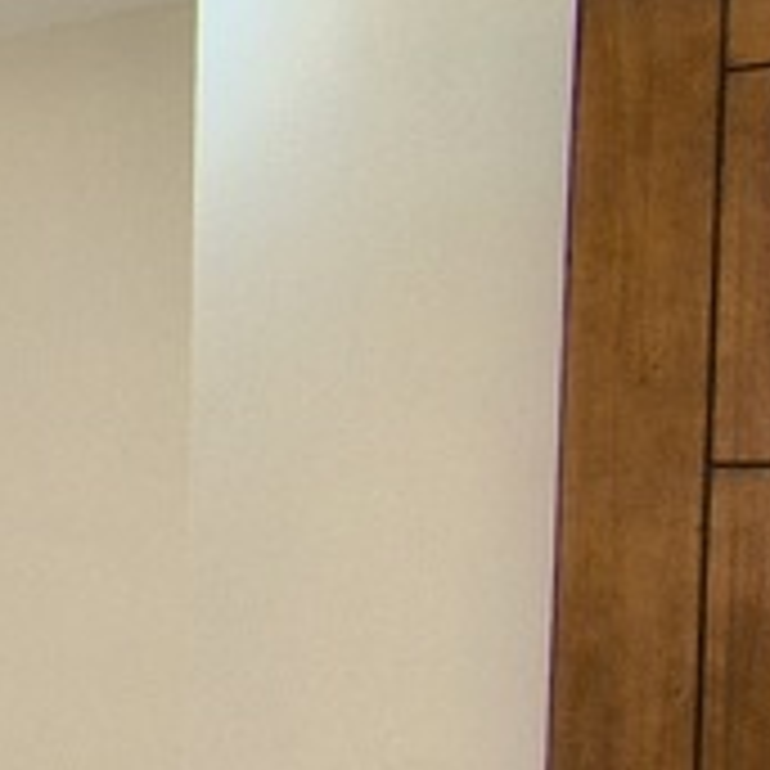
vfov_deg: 25.9
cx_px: -527
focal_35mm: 66
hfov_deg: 20.4
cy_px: 545
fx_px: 1661
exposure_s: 1/50
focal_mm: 1.65
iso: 50
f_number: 2.2
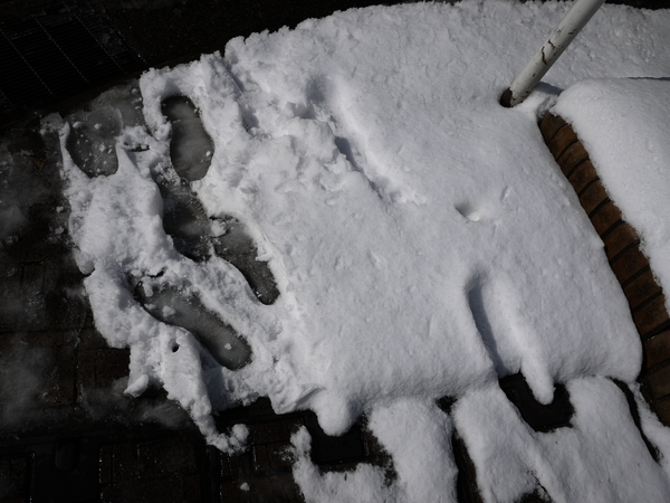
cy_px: 252
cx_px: 335
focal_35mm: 28
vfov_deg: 49.7
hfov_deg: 63.4
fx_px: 542
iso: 100
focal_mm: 14
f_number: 5
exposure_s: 1/4000
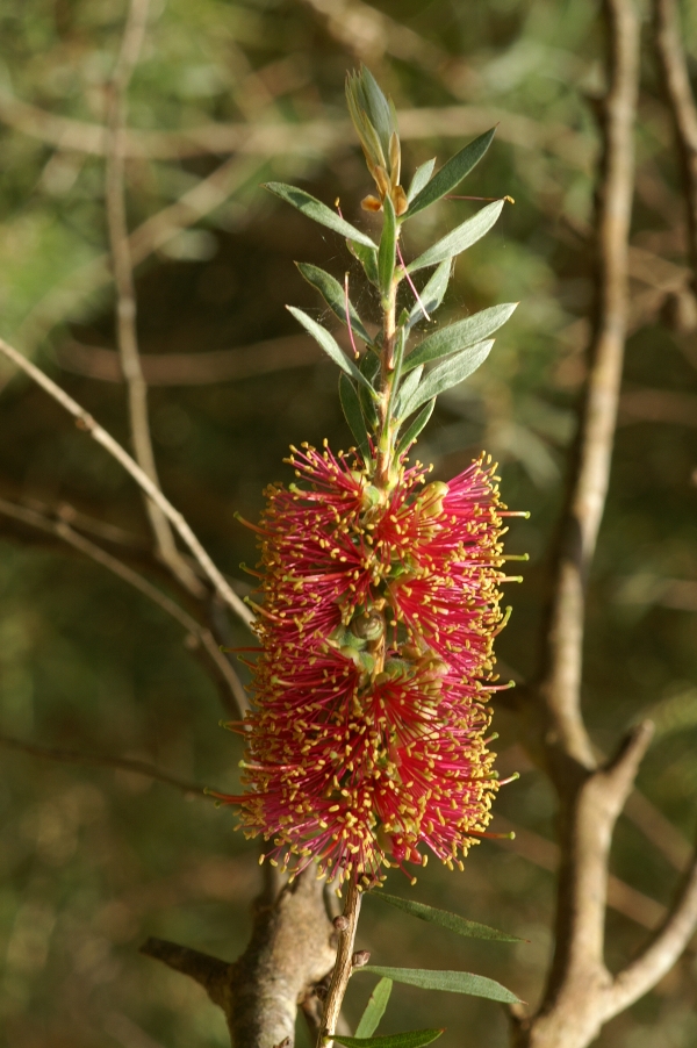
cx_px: 348
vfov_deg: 13.7
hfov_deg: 9.1
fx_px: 4363
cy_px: 524
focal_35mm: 150
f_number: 11
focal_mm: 100
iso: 100
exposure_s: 1/50
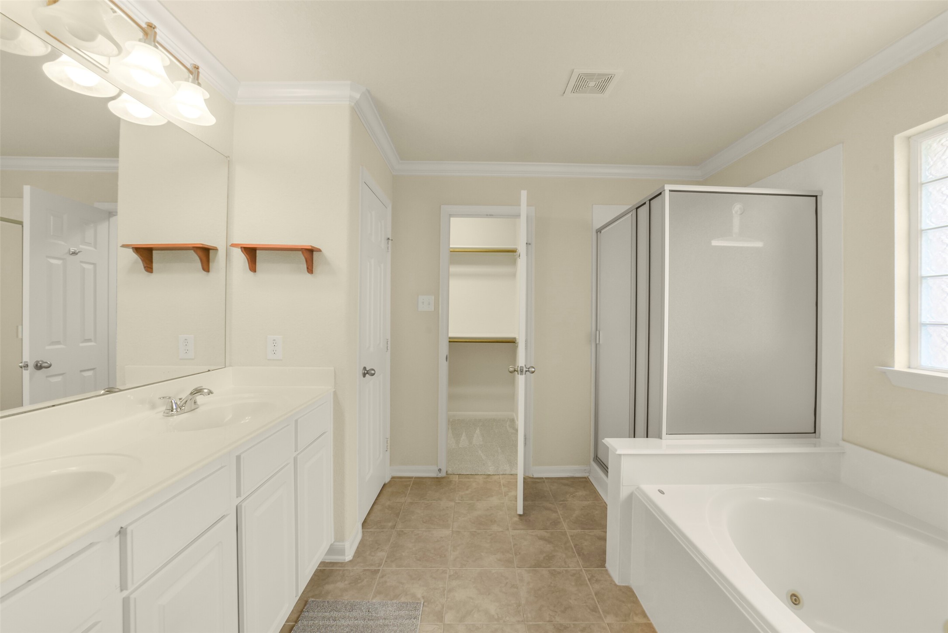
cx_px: 474
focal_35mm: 14
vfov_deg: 81.2
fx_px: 369
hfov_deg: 104.2
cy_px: 316
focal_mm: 14
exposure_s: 1/20
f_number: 11
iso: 500
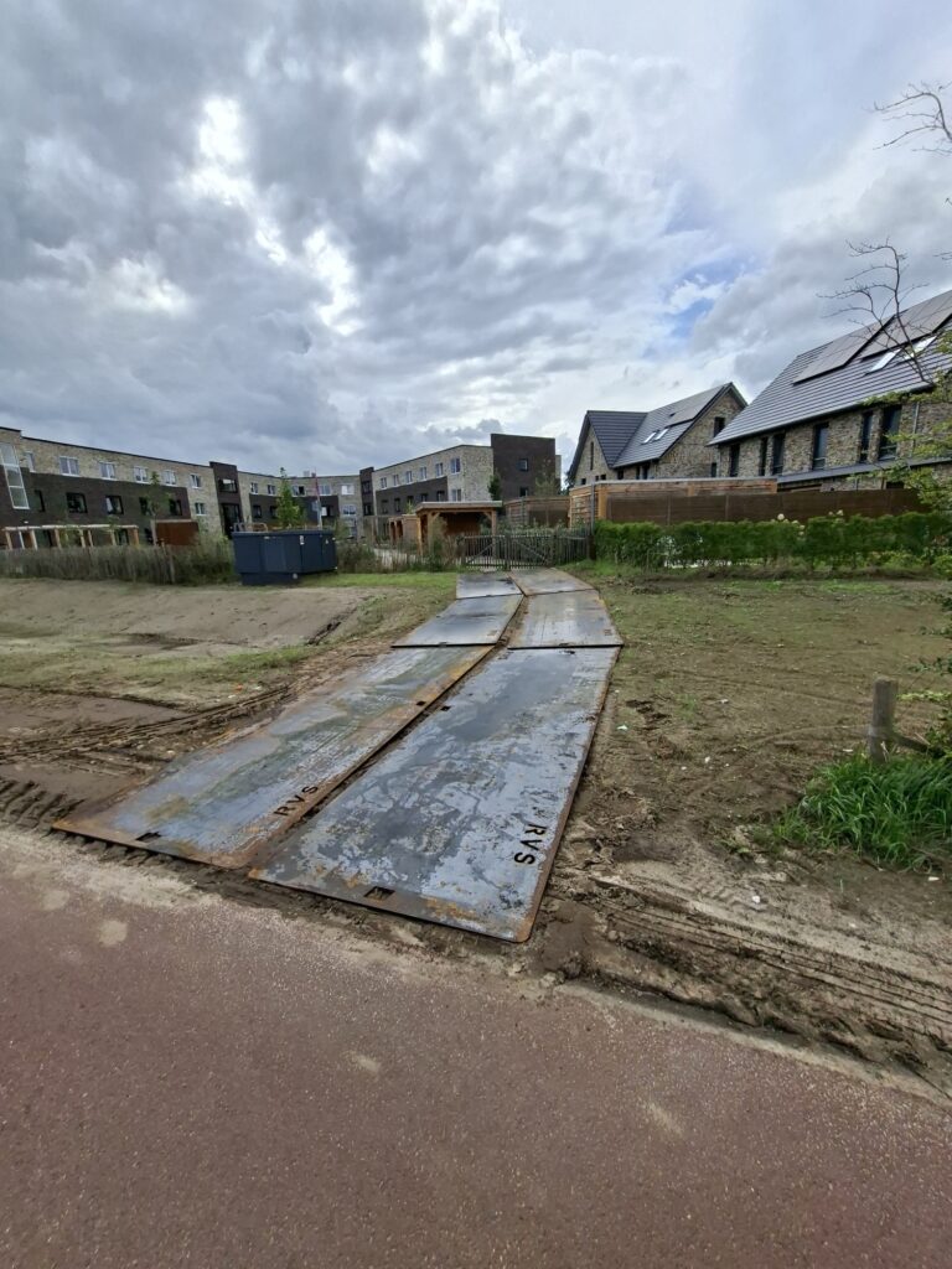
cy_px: 634
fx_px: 477
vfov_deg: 106.2
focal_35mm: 13
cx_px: 476
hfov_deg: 89.9
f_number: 2.2
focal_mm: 1.74
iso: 40
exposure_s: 1/1433
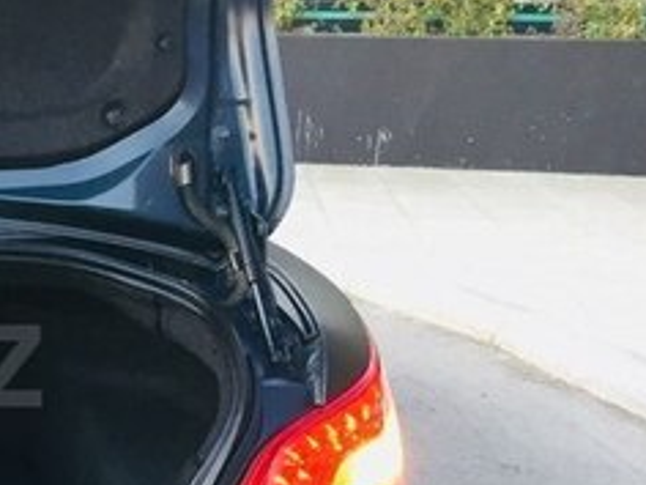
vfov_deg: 18.1
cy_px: 366
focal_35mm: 81
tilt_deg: -15.0
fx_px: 1512
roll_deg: -0.1
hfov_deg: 21.4
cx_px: -238
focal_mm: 4.15
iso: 50
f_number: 2.2
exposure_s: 1/33
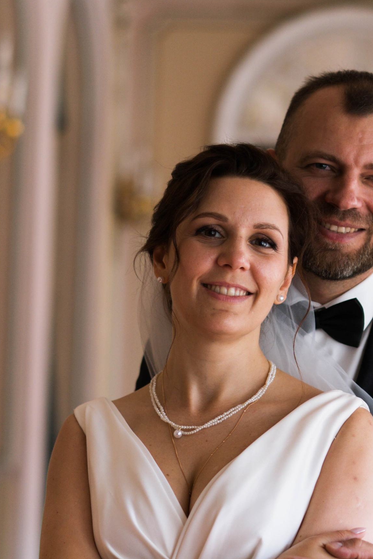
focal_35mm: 122
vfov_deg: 16.8
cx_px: 275
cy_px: 338
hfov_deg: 11.2
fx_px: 1896
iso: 160
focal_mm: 55
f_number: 2
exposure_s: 1/320
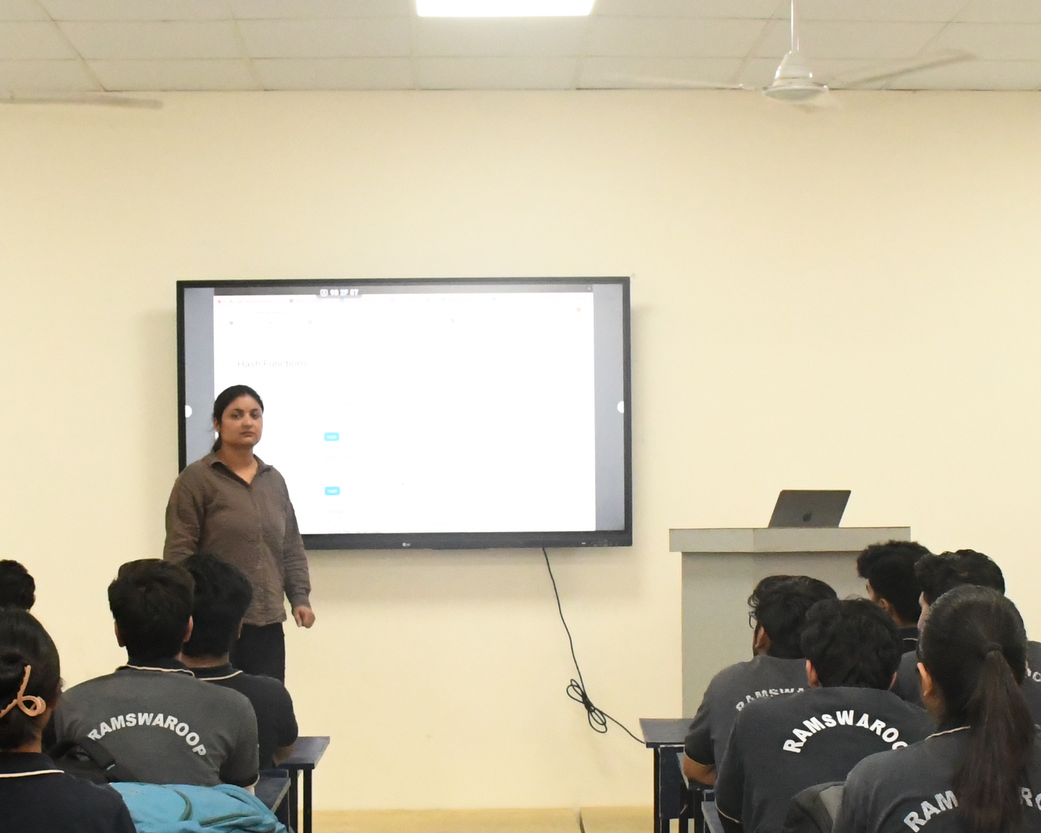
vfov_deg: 22.4
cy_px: 530
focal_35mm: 68
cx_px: 531
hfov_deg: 27.9
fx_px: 2095
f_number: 5.6
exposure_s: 1/250
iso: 6400
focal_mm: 20
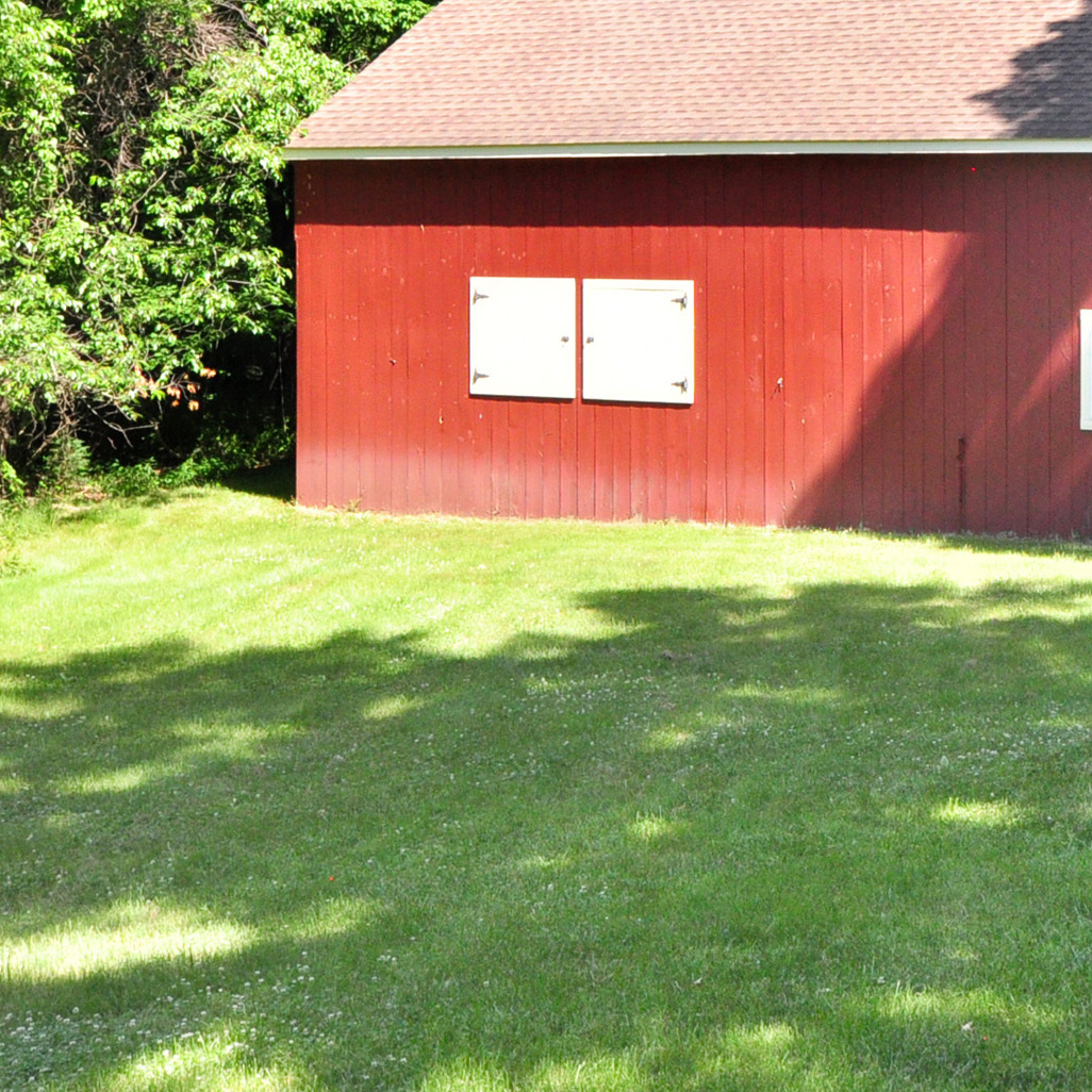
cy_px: 183
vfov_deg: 23.6
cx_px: 1141
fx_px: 2570
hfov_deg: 22.8
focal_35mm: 72
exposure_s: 1/500
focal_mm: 20
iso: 800
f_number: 8
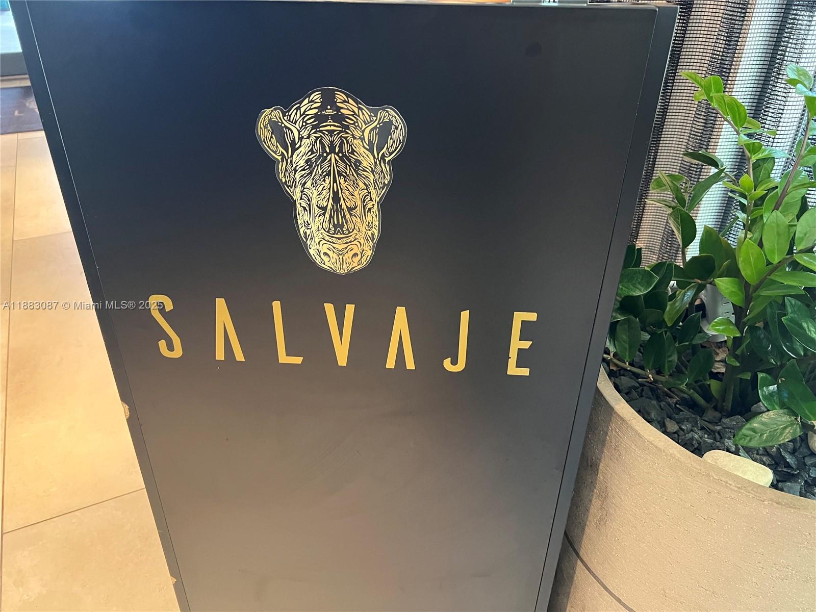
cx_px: 408
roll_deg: -0.2
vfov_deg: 53.1
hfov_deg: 67.3
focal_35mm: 26
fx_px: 613
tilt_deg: -30.5
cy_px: 306
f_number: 1.5
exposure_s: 1/40
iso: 400
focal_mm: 5.7
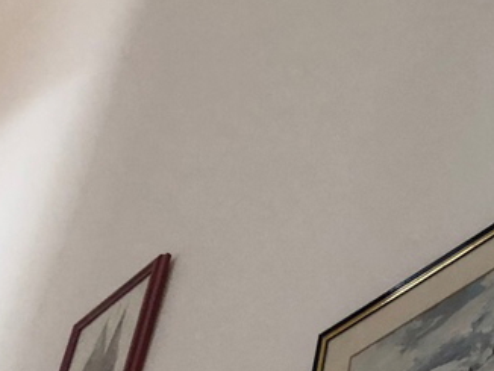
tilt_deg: +35.8
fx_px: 1471
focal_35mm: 103
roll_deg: -0.3
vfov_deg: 13.8
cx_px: 723
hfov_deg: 17.3
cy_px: 503
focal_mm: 3.99
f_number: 1.8
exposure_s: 1/30
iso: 40
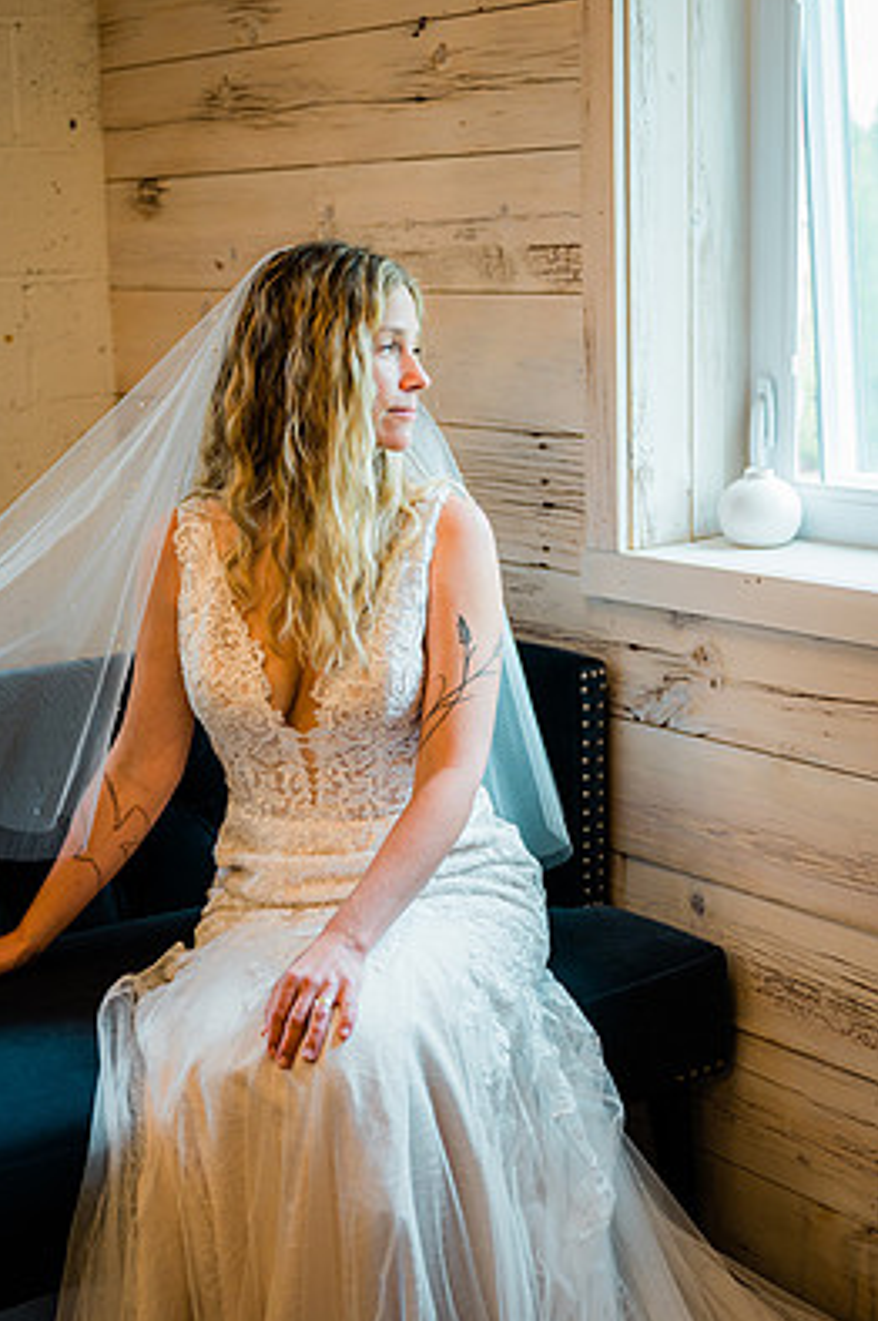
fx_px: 2052
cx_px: 380
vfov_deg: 35.7
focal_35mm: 56
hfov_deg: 24.1
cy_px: 660
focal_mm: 49
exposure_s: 1/200
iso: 500
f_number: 2.8
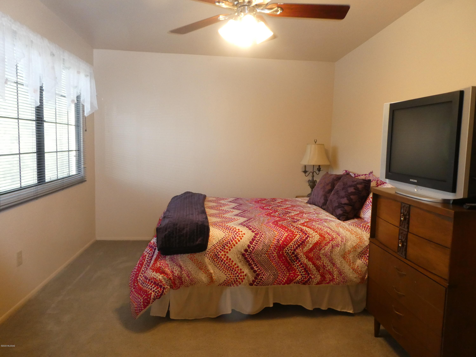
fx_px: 330
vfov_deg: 56.8
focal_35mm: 24
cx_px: 238
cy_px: 178
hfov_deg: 71.6
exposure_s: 1/60
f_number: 3.3
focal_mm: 4.3
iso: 400
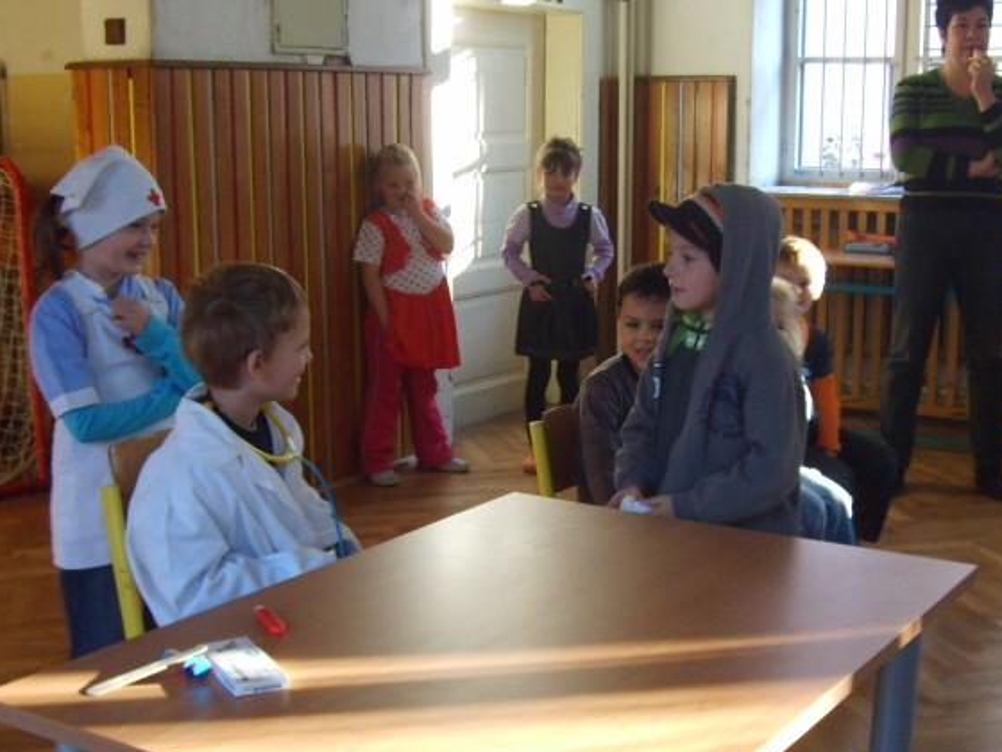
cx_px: 537
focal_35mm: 50
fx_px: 1447
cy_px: 451
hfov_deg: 38.2
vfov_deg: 29.0
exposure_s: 1/30
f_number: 2.8
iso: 140
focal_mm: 5.8
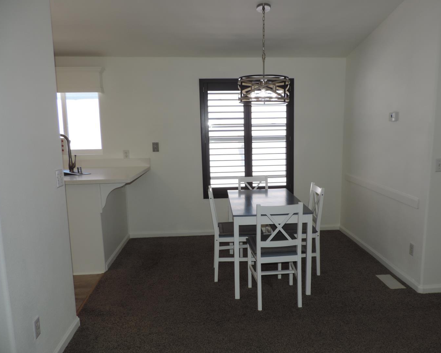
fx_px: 339
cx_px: 241
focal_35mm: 26
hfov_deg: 65.9
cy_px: 181
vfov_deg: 54.9
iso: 80
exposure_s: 1/100
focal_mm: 4.3
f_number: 3
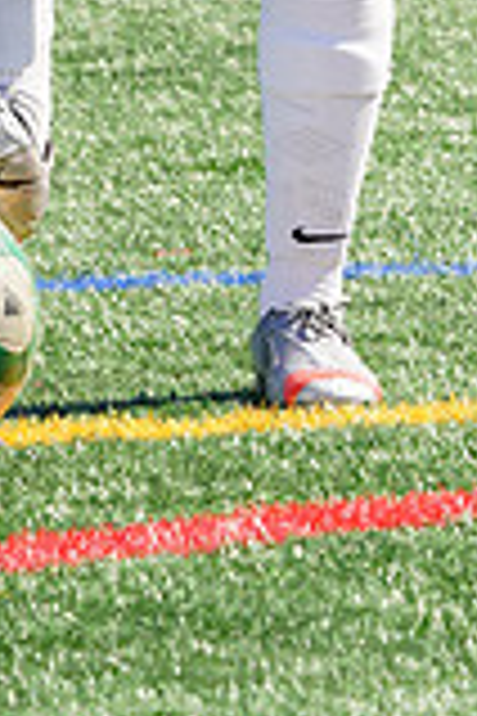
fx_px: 16793
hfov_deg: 1.6
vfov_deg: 2.4
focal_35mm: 845
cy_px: -540
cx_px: 207
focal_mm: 232
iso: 200
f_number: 11
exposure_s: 1/250
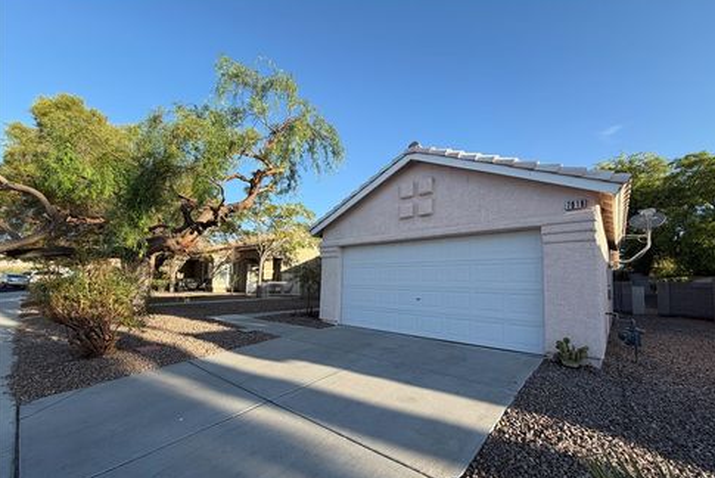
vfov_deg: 77.2
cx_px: 366
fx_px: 298
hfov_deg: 100.3
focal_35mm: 15
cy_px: 263
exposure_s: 1/625
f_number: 2.2
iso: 40
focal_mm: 2.22
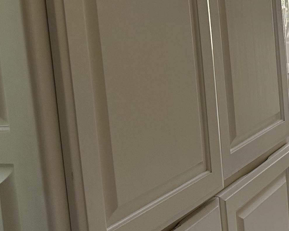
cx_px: 389
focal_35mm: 73
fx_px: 624
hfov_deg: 22.8
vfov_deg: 20.7
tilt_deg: -5.3
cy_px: 37
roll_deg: +3.4
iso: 160
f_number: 1.78
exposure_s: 1/121
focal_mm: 6.86
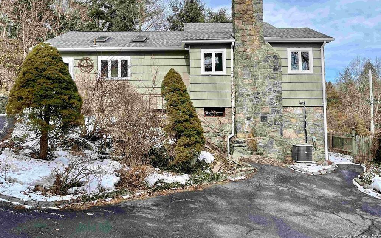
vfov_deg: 44.3
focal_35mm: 28
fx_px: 291
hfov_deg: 66.5
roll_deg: +0.8
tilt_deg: +5.0
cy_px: 96
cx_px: 191
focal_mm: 5.1
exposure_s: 1/2247
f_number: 1.6
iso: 32
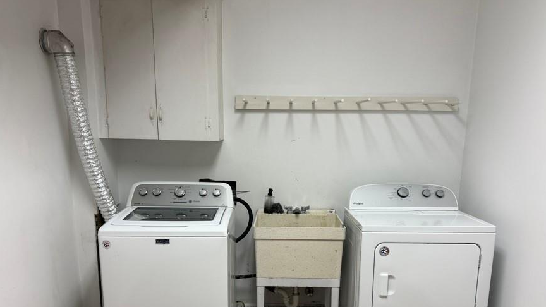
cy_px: 231
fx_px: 449
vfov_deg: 36.9
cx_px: 271
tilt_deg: -13.1
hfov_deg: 62.6
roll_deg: -0.2
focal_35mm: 31
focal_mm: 6.76
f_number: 1.78
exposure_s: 1/120
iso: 100
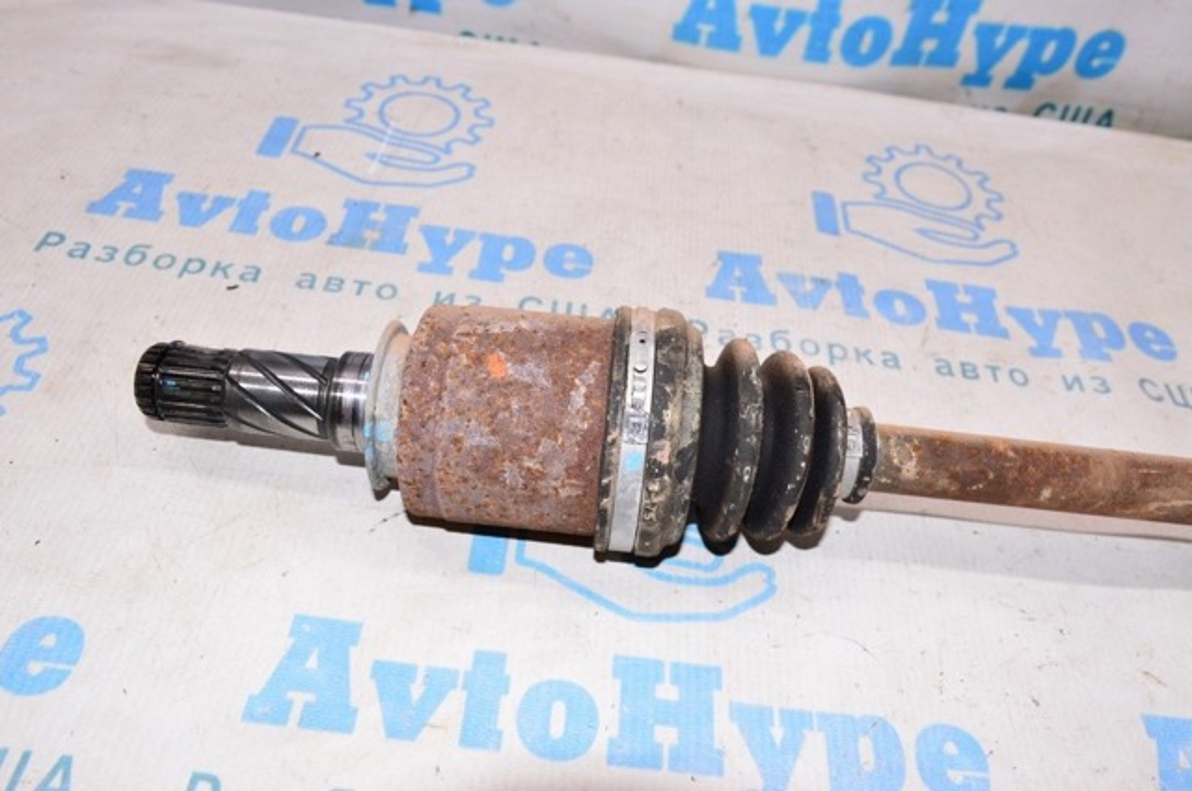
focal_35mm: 30
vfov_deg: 43.5
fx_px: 992
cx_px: 596
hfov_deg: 62.0
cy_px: 396
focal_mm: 20
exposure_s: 1/125
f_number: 8
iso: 1600
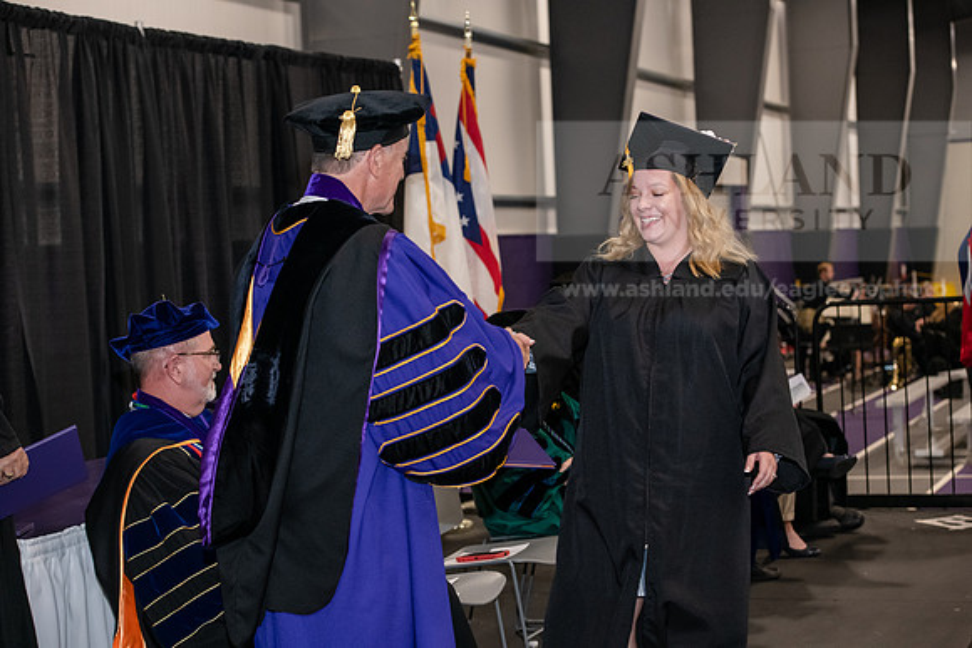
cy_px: 324
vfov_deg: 19.5
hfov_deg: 28.8
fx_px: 1890
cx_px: 486
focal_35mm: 70
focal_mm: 70
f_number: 5
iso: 2500
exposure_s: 1/200
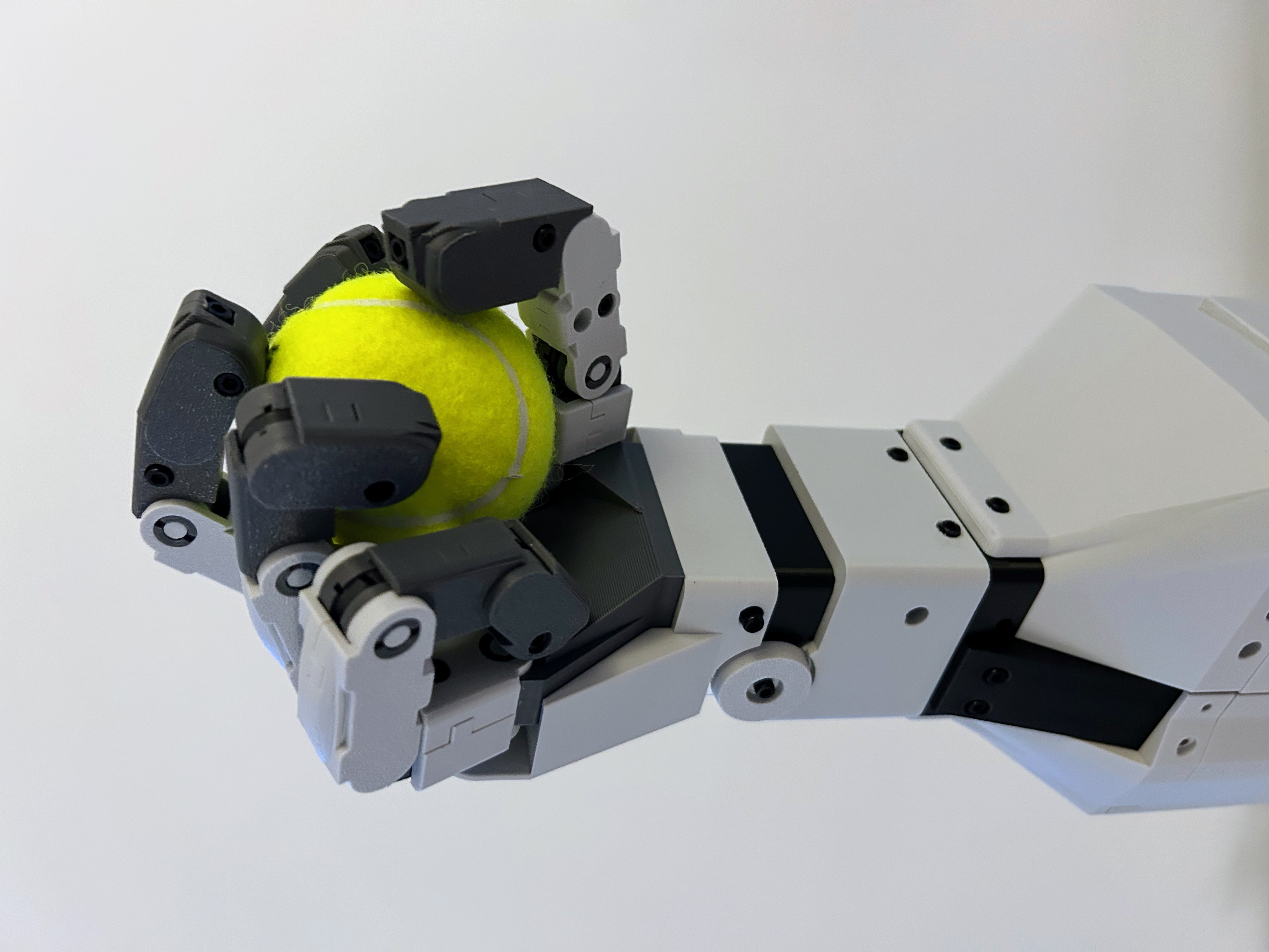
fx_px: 953
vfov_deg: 53.1
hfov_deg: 67.3
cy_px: 476
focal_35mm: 26
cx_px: 634
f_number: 1.5
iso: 400
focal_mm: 5.7
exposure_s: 1/50
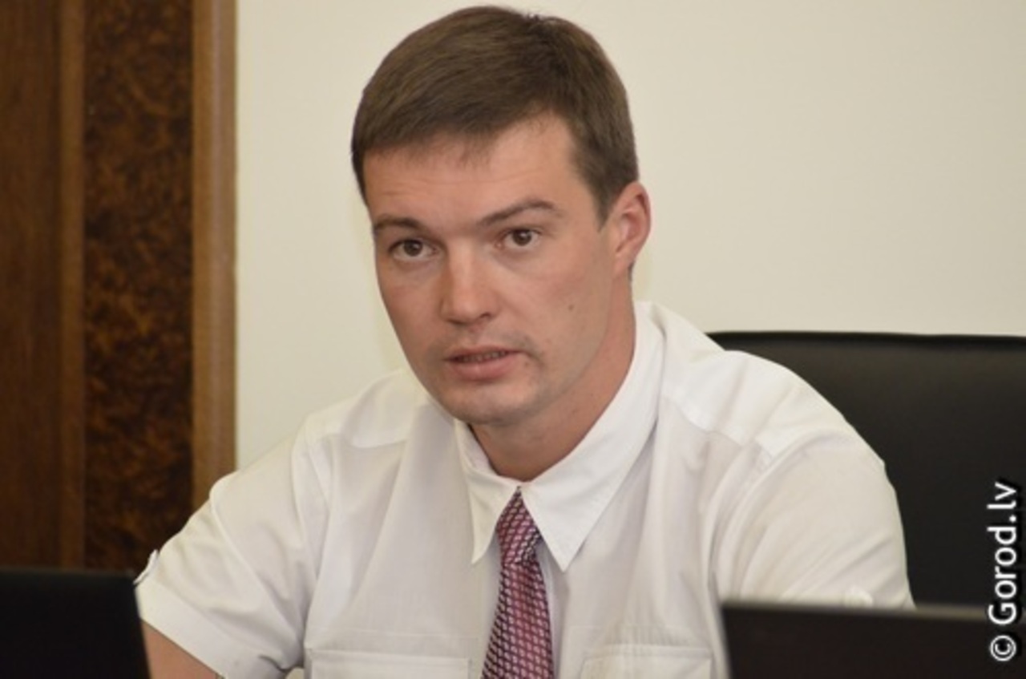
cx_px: 513
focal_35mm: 300
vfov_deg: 4.6
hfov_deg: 6.9
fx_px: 8530
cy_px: 340
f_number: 4.8
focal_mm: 200
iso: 3200
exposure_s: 1/320
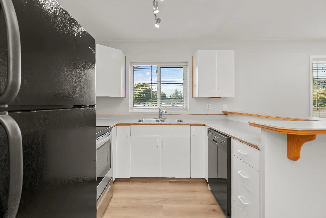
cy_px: 109
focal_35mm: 15
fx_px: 136
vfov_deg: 77.3
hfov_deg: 100.4
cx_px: 163
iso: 320
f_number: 5.6
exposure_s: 1/320
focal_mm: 10
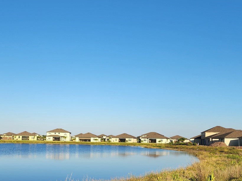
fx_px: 315
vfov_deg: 31.4
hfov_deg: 41.7
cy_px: 142
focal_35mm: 45
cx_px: 85
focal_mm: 6.4
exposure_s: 1/1108
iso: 12
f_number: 1.8
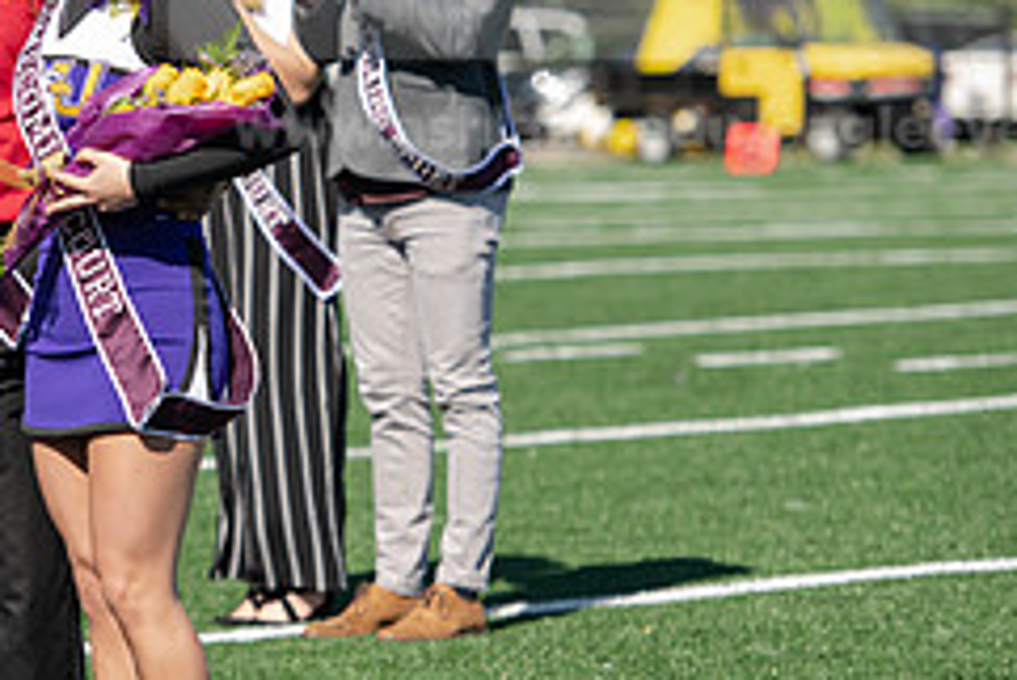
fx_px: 9186
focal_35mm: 325
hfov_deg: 6.3
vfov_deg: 4.2
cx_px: 42
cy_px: 218
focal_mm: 135
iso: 200
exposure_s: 1/1250
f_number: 3.5
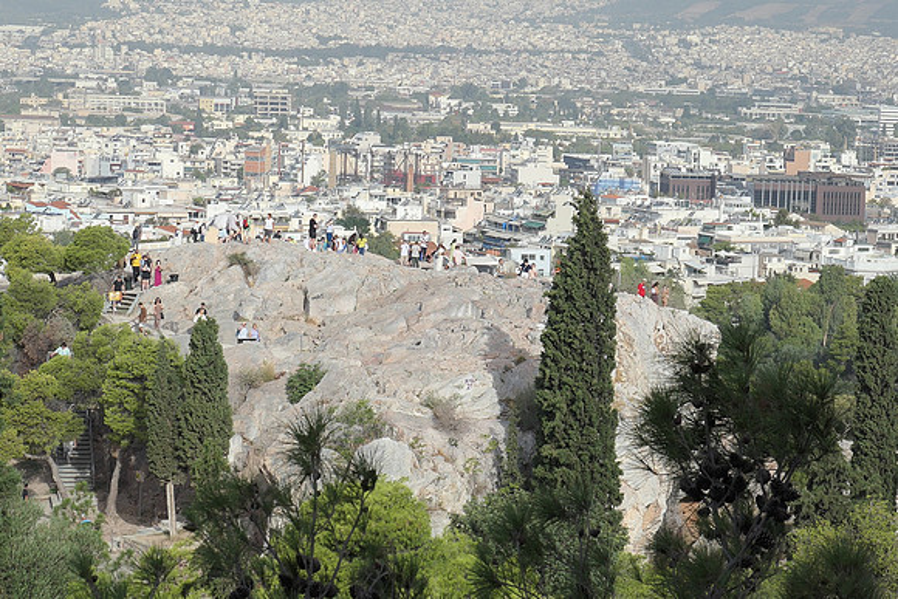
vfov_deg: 11.8
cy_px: 300
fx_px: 2894
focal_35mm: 116
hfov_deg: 17.6
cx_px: 449
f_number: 4.8
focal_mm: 28.4
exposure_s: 1/1000
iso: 200
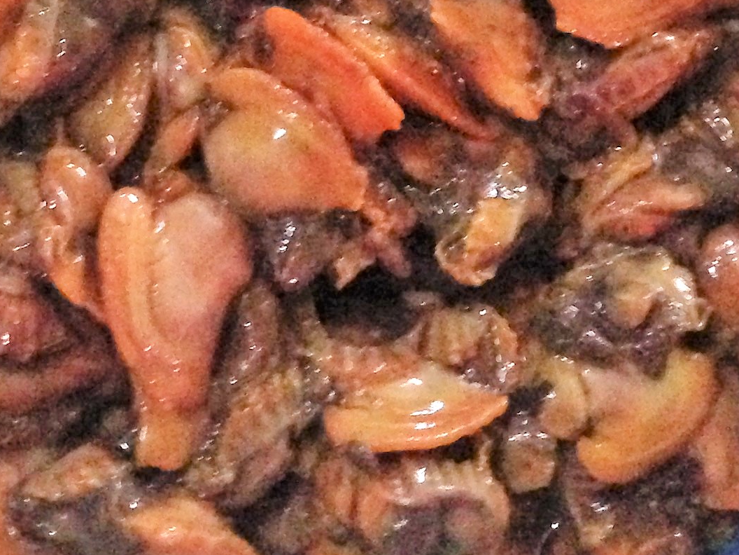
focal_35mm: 102
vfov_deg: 14.1
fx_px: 2178
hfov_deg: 19.2
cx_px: 293
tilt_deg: -74.2
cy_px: -103
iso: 800
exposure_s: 1/17
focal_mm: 4.12
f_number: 2.4
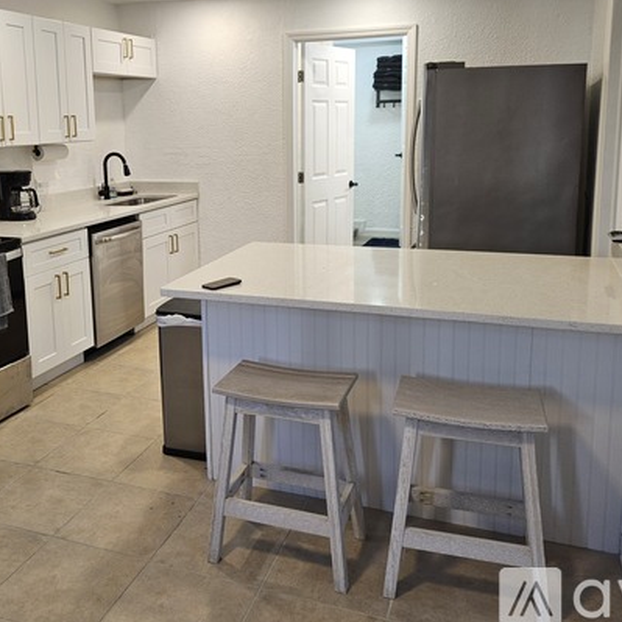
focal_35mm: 34
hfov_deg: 48.0
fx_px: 691
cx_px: 231
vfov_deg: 48.1
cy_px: 240
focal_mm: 5.4
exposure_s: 1/120
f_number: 1.8
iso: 125
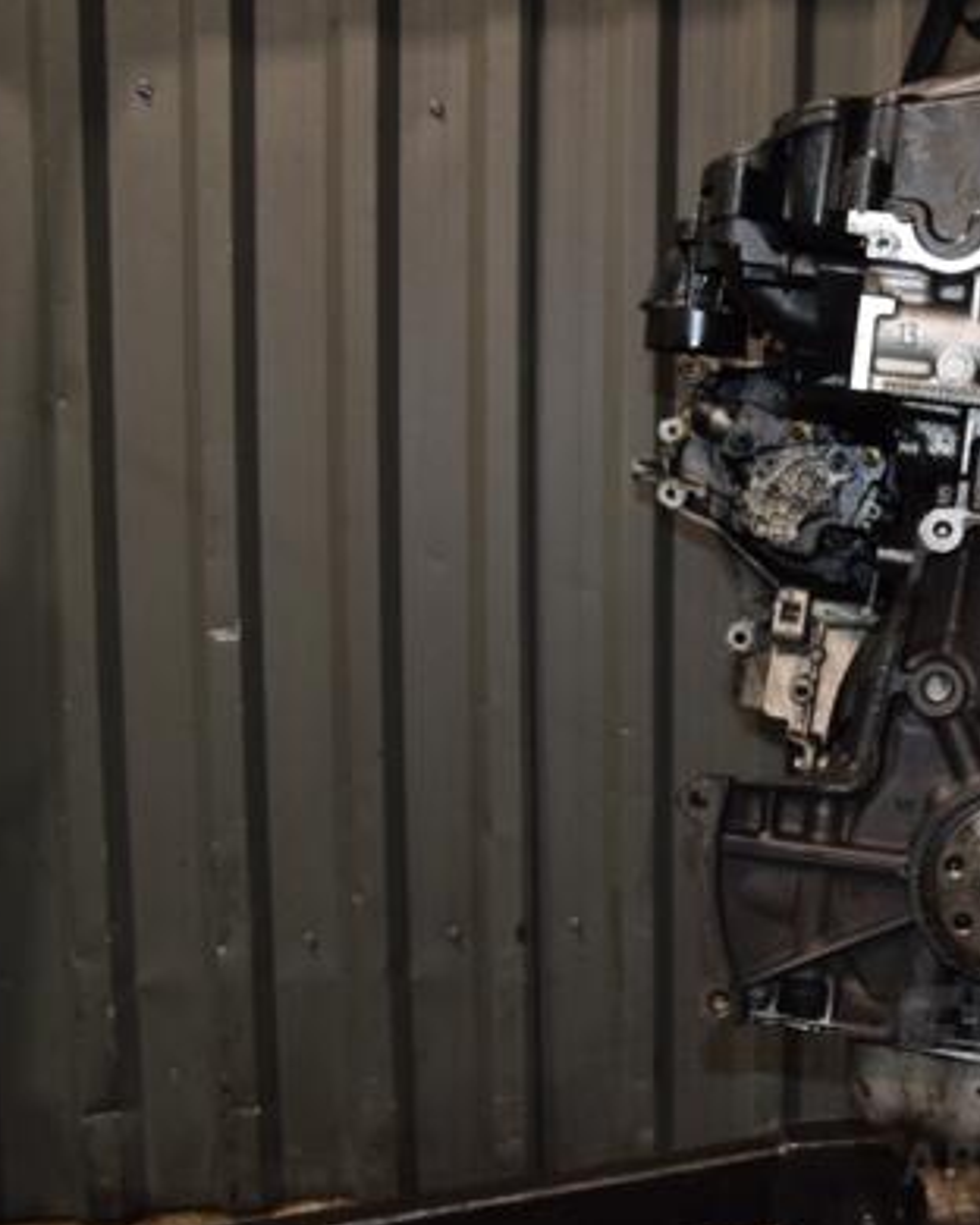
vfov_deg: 46.8
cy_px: 616
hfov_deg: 36.3
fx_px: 1414
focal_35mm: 39
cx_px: 842
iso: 800
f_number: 5
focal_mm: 18
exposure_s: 1/60
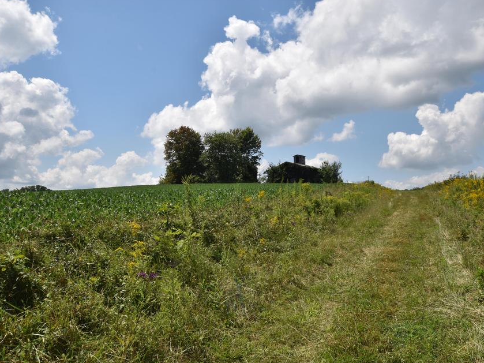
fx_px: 461
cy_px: 181
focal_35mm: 33
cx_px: 264
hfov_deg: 55.3
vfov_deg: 42.9
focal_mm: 20
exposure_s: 1/200
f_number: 14
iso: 100
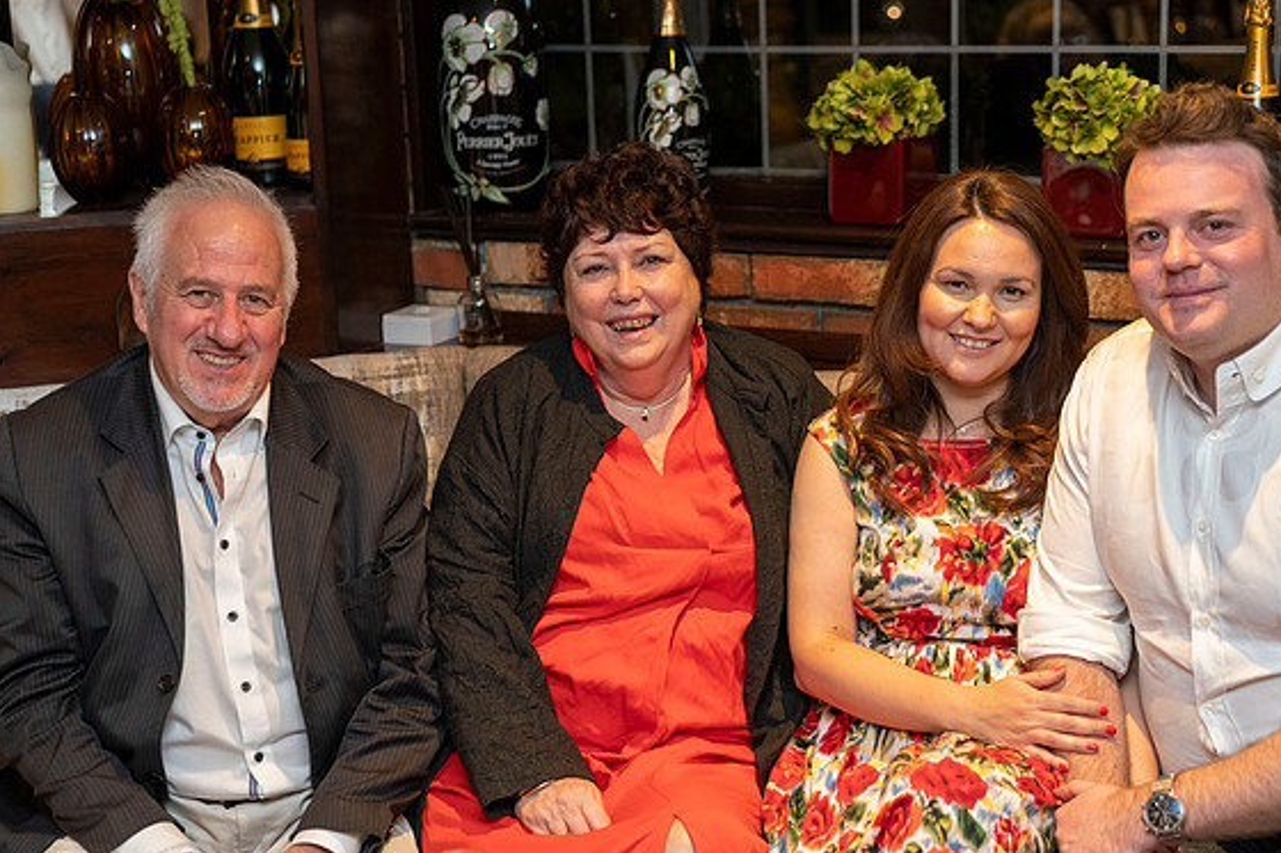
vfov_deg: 23.8
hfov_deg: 35.1
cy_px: 424
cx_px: 657
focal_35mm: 57
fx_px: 2028
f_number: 2.8
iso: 3200
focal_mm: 55
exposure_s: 1/160
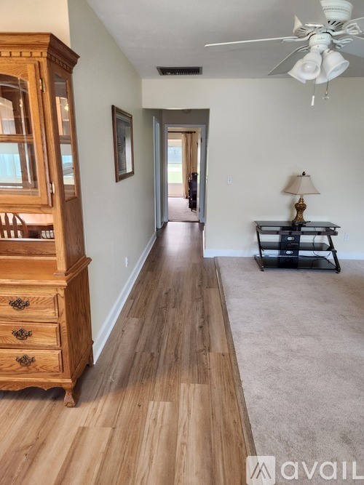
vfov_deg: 73.9
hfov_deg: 58.9
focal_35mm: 23
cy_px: 242
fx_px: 323
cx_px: 182
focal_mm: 5.4
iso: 320
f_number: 1.8
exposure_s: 1/120
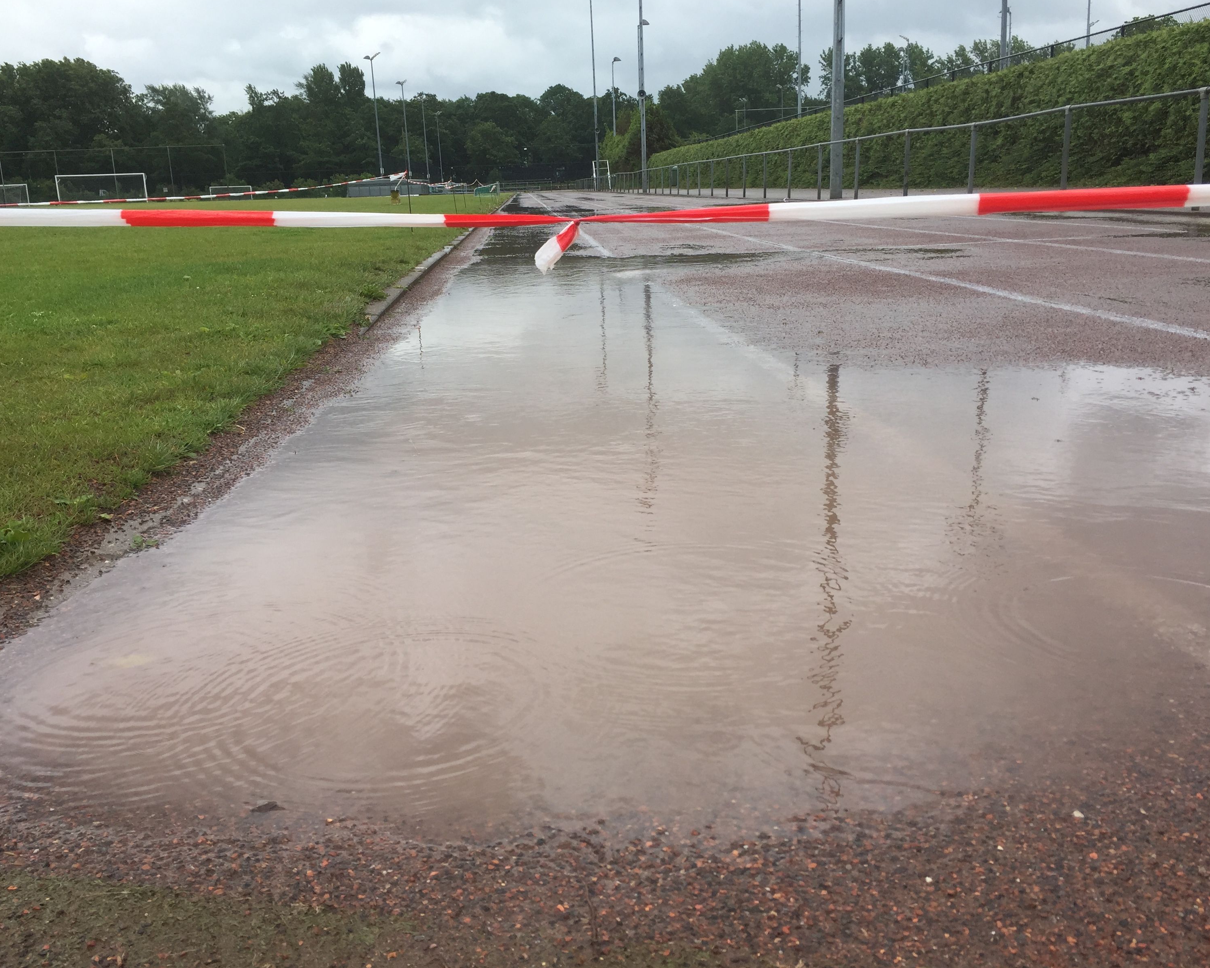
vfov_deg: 47.1
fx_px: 1110
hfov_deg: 57.2
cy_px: 478
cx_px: 603
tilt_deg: -12.8
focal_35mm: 31
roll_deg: +2.0
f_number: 2.2
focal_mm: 4.15
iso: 32
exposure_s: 1/1041
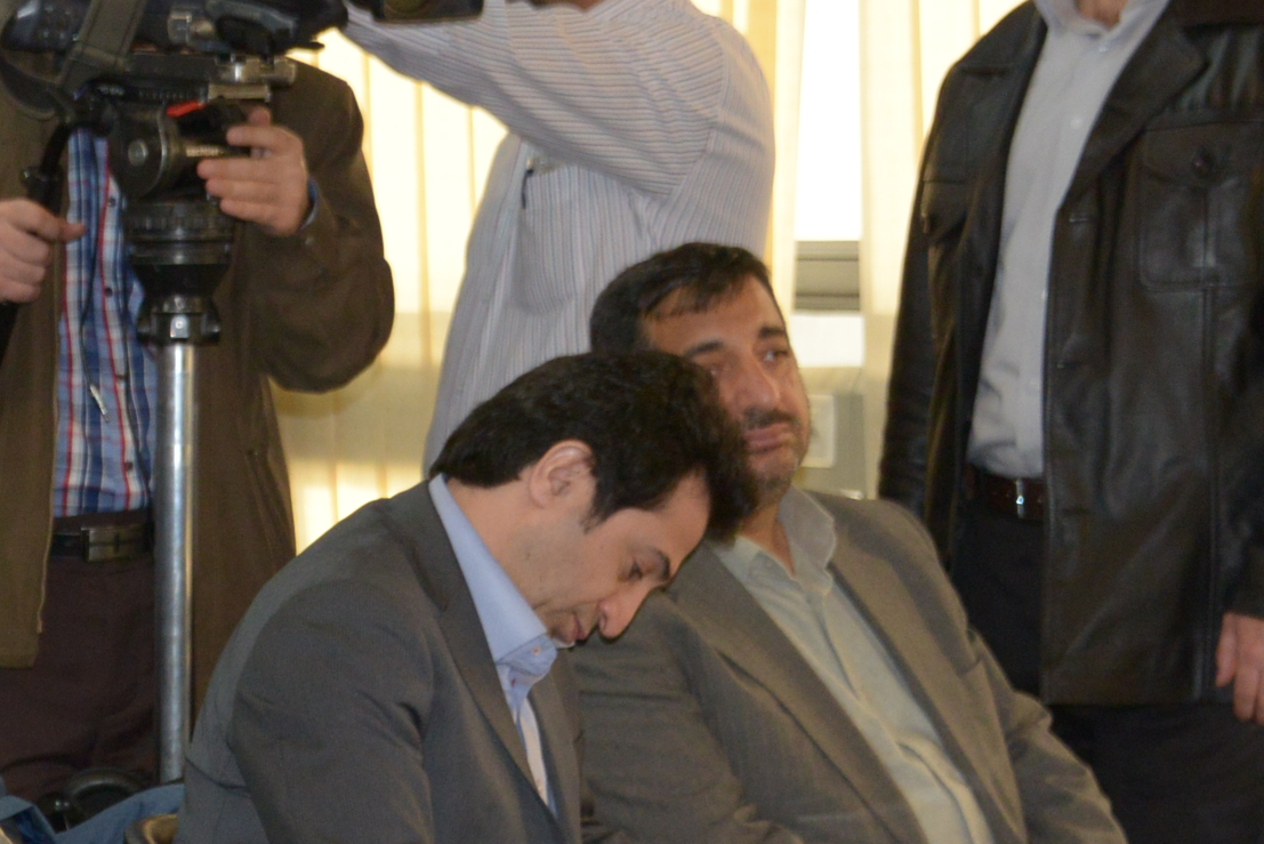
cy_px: 859
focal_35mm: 216
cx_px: -570
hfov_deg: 9.3
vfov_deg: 6.3
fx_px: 7587
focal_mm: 65
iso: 1600
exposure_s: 1/250
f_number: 4.8
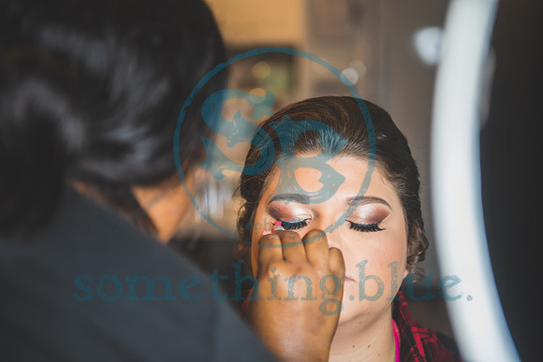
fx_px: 1056
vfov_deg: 19.5
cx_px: 272
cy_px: 181
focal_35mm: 70
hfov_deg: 28.8
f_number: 2.8
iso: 1000
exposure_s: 1/250
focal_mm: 70
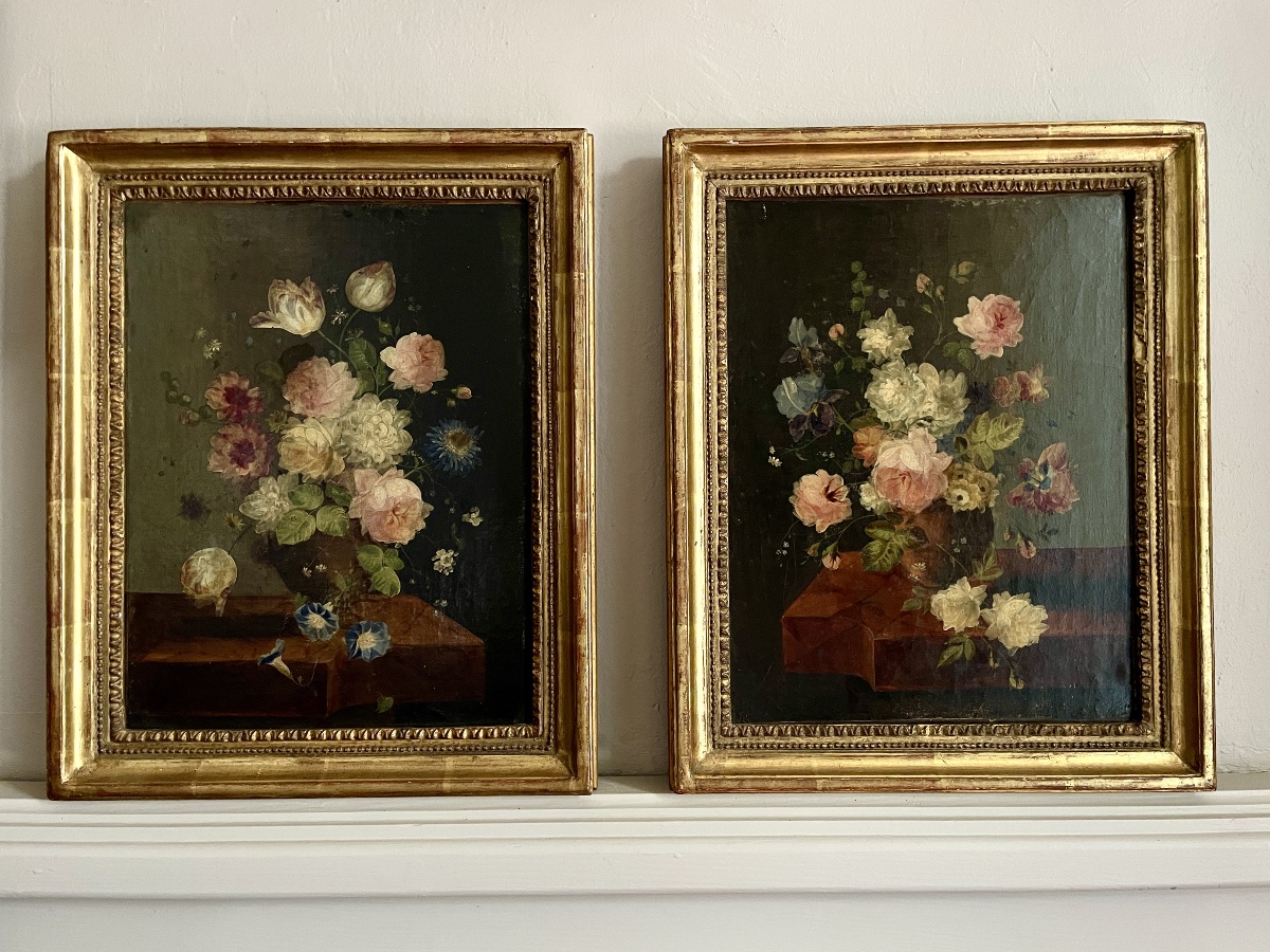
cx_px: 635
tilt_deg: -1.0
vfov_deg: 53.1
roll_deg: +0.4
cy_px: 476
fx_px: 954
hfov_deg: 67.3
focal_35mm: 26
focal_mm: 4.2
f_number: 1.6
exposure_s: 1/60
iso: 250
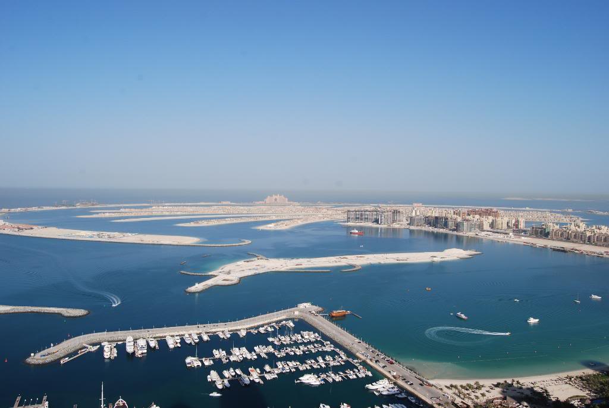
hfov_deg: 67.3
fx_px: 457
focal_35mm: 27
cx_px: 304
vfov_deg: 48.0
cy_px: 204
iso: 140
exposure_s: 1/250
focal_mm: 18
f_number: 10
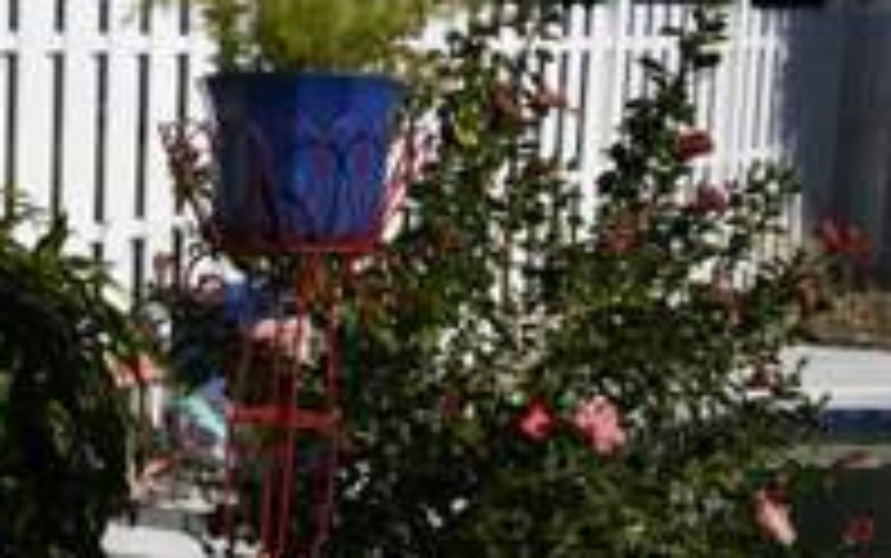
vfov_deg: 15.5
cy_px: 396
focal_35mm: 84
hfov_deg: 23.3
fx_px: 2041
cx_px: -63
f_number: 13
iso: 200
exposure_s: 1/640
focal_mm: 34
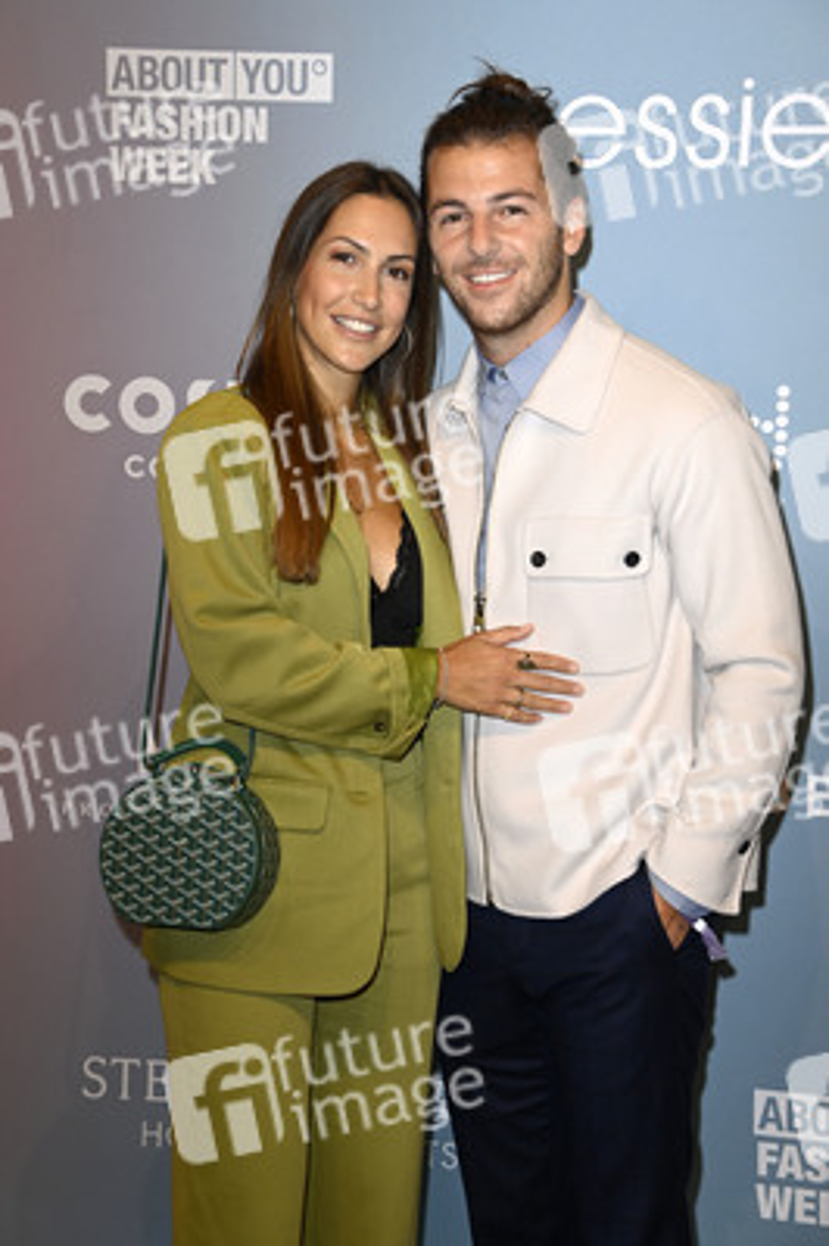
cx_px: 414
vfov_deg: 26.0
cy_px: 623
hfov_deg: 17.5
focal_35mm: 78
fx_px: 2699
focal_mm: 78
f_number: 5.6
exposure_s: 1/250
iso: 250
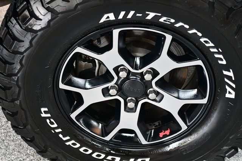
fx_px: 423
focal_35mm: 63
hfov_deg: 31.9
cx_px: 121
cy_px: 80
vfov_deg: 21.5
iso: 3200
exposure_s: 1/80
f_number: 4.5
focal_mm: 42
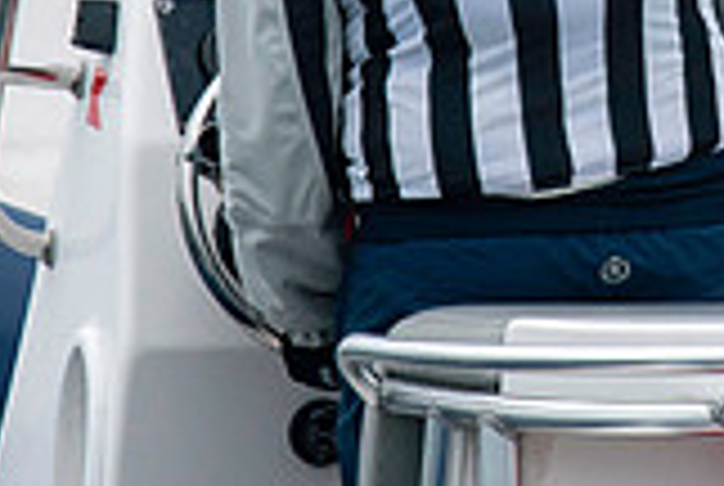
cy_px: -366
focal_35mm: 1786
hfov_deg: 1.2
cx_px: 820
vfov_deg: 0.8
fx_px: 35984
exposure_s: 1/2500
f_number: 4
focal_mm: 300
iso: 250
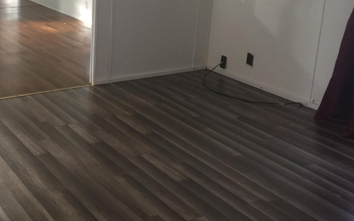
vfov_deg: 23.8
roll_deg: -1.8
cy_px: 72
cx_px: 56
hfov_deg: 35.9
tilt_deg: -16.1
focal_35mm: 54
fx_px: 521
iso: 80
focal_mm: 4.15
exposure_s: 1/15
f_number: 2.2
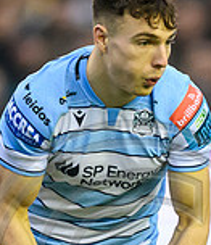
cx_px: 181
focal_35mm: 2823
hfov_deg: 0.6
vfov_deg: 0.7
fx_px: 21086
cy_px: 383
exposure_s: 1/1600
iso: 4000
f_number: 3.2
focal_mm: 400
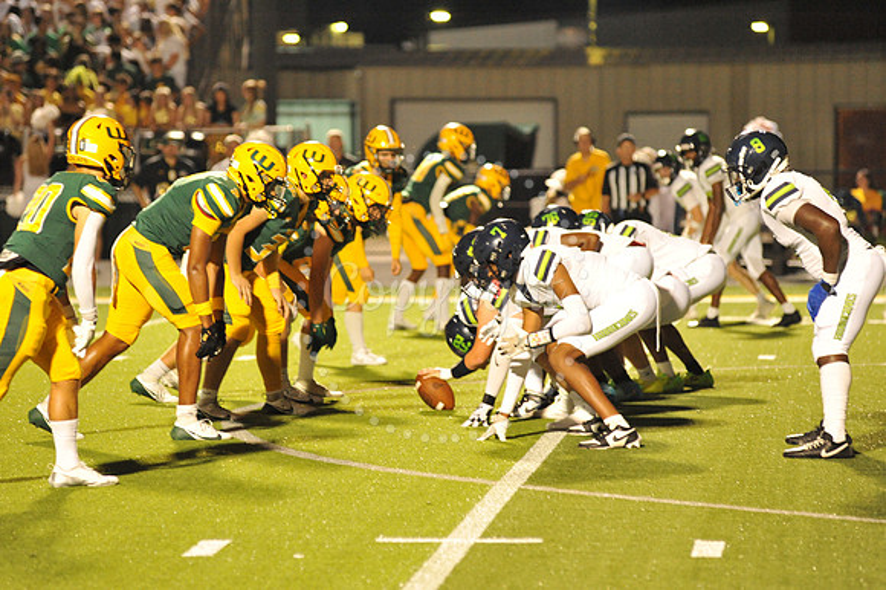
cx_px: 443
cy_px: 295
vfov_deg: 6.9
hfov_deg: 10.3
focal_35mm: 200
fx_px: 4919
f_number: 4
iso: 6400
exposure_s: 1/250
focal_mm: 200
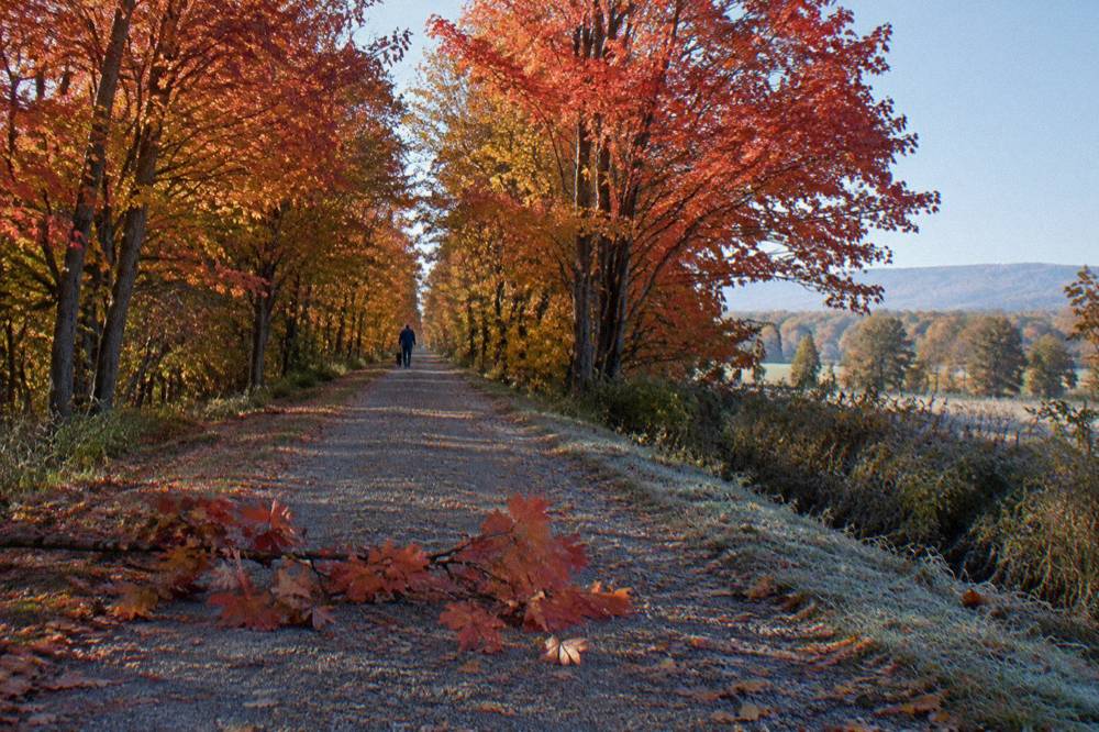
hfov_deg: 28.9
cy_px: 366
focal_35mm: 70
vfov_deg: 19.4
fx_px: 2136
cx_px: 550
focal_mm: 70
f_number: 4.5
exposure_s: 1/400
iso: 320
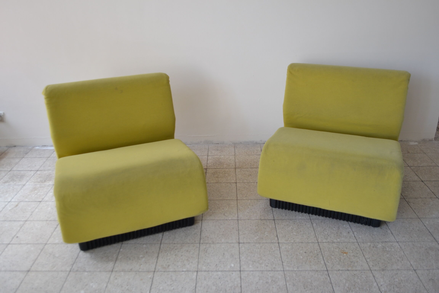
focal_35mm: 33
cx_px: 220
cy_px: 146
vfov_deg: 40.0
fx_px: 402
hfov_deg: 57.2
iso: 400
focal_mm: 22
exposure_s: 1/50
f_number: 3.8
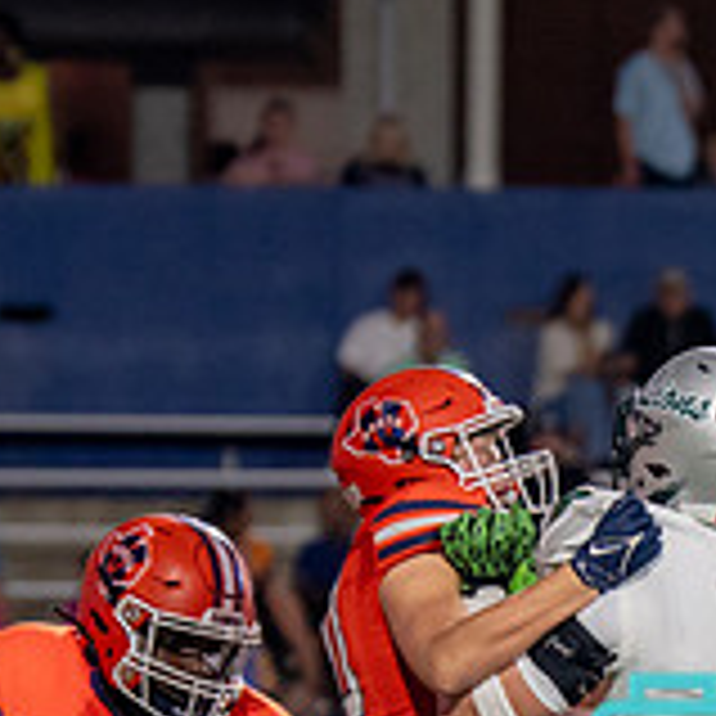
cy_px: 805
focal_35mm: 615
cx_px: 783
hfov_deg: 2.8
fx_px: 14392
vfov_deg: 2.8
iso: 2000
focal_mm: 120
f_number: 2.8
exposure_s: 1/1250
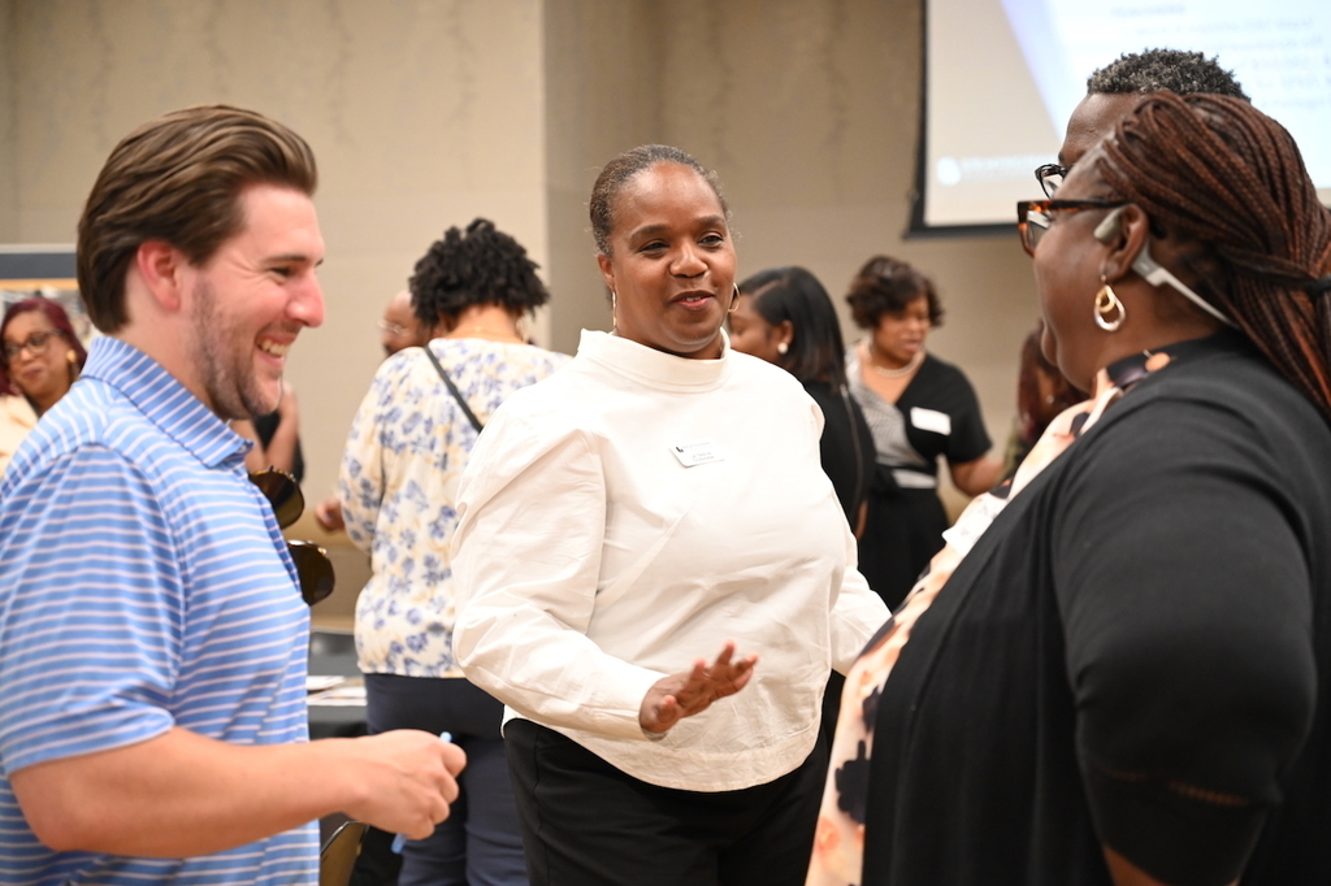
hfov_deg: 28.9
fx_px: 2587
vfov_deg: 19.4
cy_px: 443
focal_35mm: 70
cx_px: 666
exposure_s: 1/100
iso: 3200
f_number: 4
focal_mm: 70
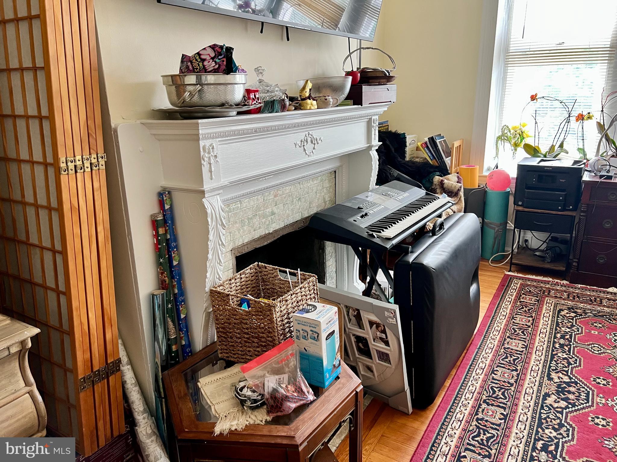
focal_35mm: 26
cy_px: 231
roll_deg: +1.3
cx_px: 308
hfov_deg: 67.3
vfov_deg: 53.1
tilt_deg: -18.3
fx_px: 463
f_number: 1.5
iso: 125
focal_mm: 5.7
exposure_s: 1/69
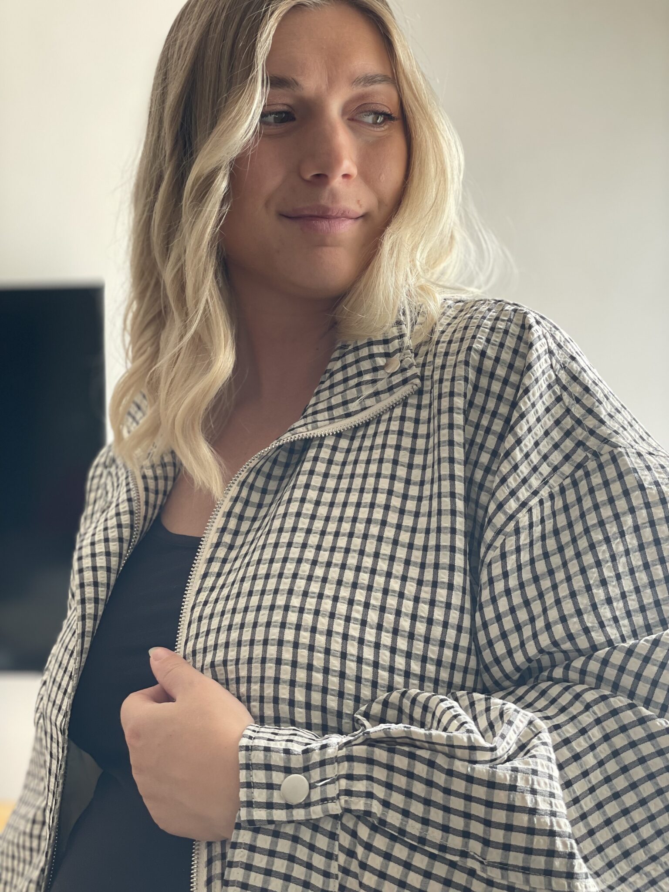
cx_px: 334
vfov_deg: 36.8
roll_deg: +1.1
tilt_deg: +1.1
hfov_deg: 28.0
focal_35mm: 52
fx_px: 1340
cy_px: 446
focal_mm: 6
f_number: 2
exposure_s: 1/122
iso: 32
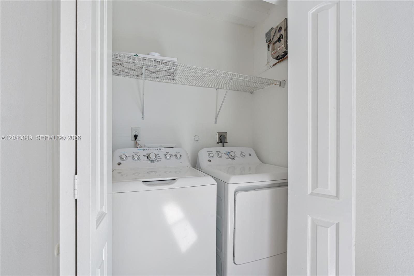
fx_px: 184
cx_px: 207
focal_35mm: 16
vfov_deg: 73.7
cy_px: 138
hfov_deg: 96.7
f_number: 9
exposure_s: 1/20
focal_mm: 16
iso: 800
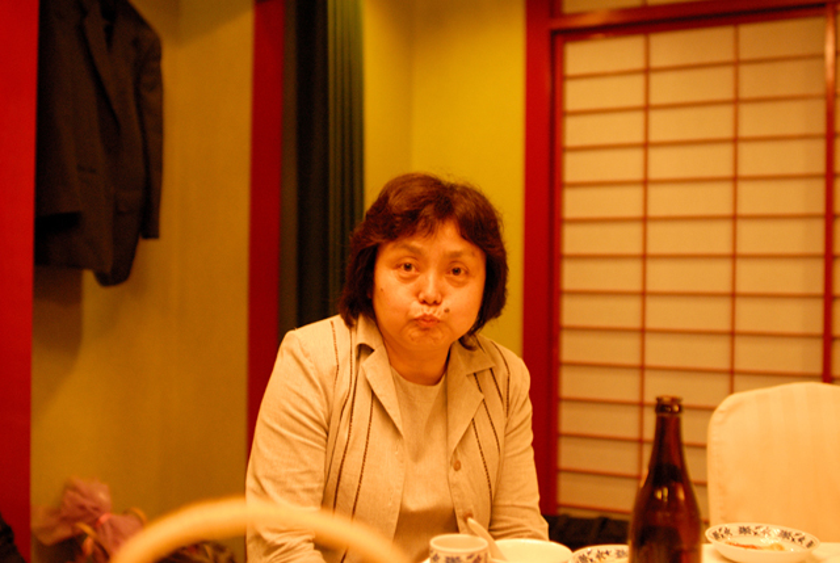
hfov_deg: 46.3
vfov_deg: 32.0
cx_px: 420
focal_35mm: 42
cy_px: 282
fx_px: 982
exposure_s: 1/60
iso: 800
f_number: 2
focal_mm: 28
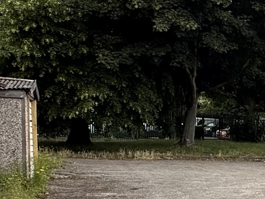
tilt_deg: -0.7
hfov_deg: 20.3
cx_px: 457
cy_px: 159
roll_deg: -0.5
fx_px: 559
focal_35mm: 73
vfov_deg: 20.0
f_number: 2.2
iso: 64
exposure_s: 1/955
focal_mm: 2.22
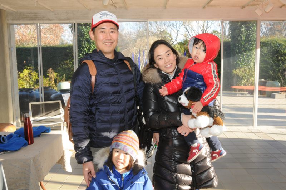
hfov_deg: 57.3
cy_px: 95
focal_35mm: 33
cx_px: 143
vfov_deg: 39.9
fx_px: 262
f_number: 9
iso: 500
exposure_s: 1/125
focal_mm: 22
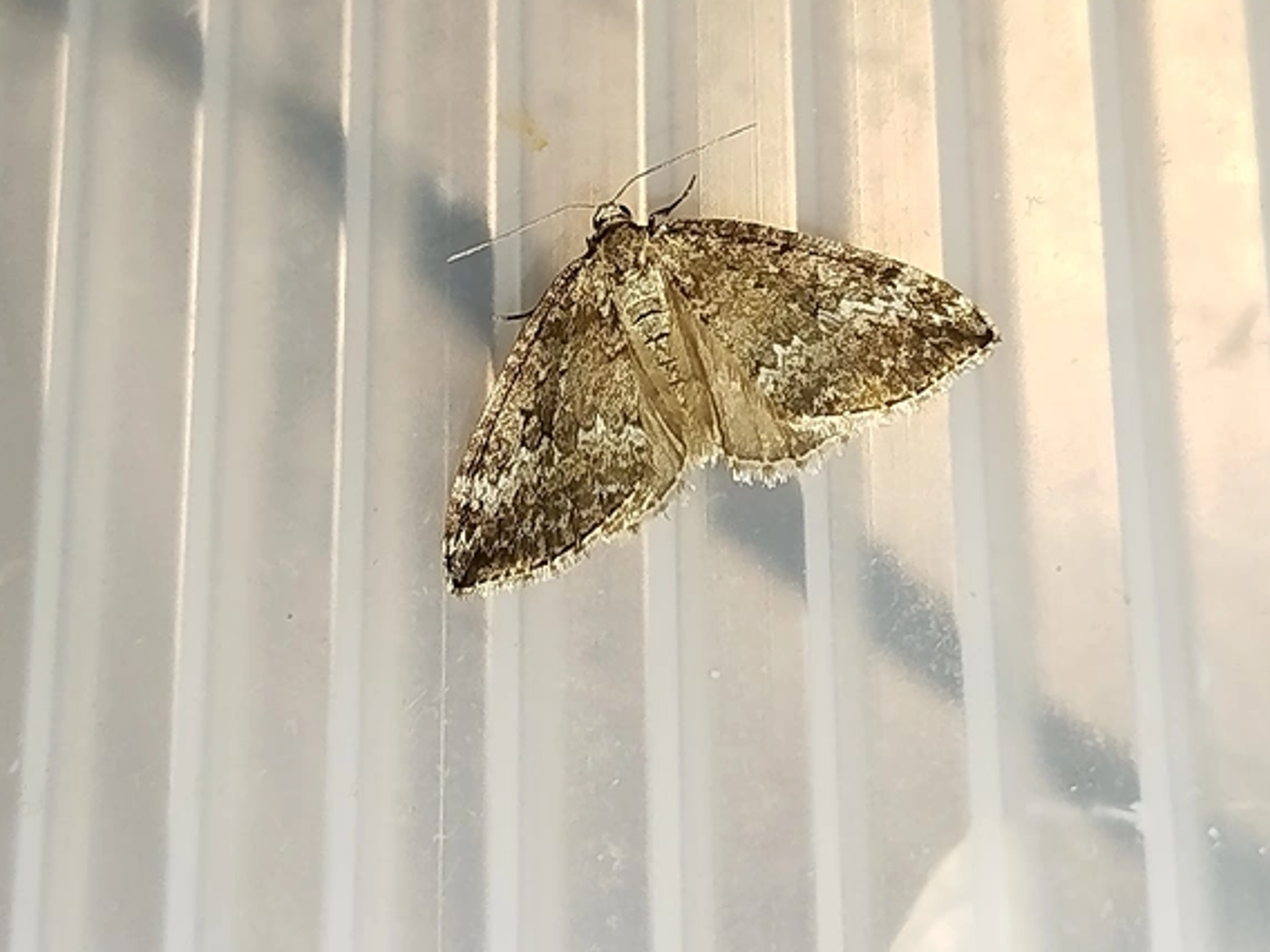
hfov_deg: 22.0
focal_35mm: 89
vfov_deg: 16.6
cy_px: 469
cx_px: 579
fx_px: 3265
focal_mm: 5.31
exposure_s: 1/50
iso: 160
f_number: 1.7
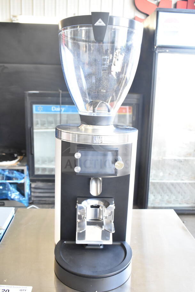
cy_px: 146
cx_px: 98
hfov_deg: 40.0
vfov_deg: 57.2
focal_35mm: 33
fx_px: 268
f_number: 5
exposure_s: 1/100
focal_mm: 22
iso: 1600
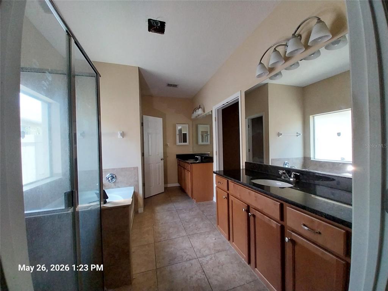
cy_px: 146
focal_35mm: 13
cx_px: 194
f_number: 2.2
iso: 100
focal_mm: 1.13
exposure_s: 1/60
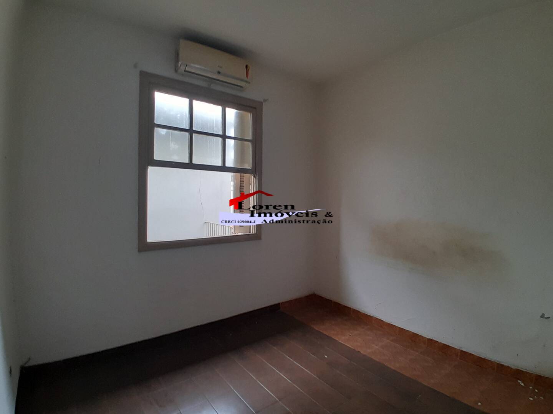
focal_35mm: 17
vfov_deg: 74.7
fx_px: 272
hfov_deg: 91.0
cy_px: 207
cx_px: 276
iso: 100
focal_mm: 1.46
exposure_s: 1/40
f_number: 2.2
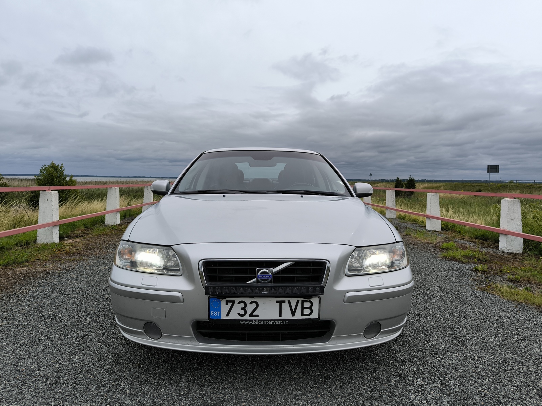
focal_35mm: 24
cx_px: 271
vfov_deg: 56.8
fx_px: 376
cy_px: 203
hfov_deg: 71.6
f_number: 1.9
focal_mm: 6.92
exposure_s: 1/1600
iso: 50
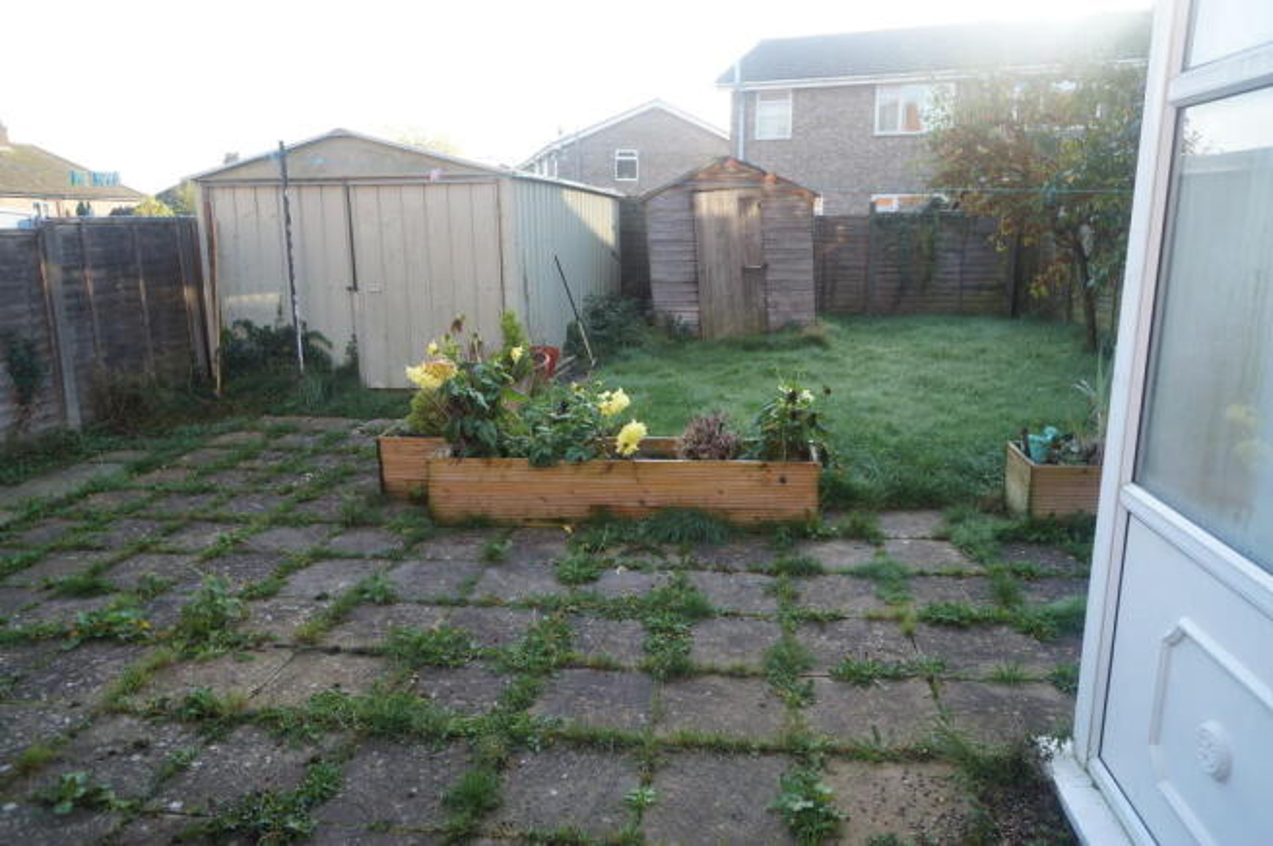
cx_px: 636
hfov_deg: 73.8
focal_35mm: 24
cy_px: 423
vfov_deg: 53.0
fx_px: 848
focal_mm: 16
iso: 200
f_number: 5
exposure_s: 1/100
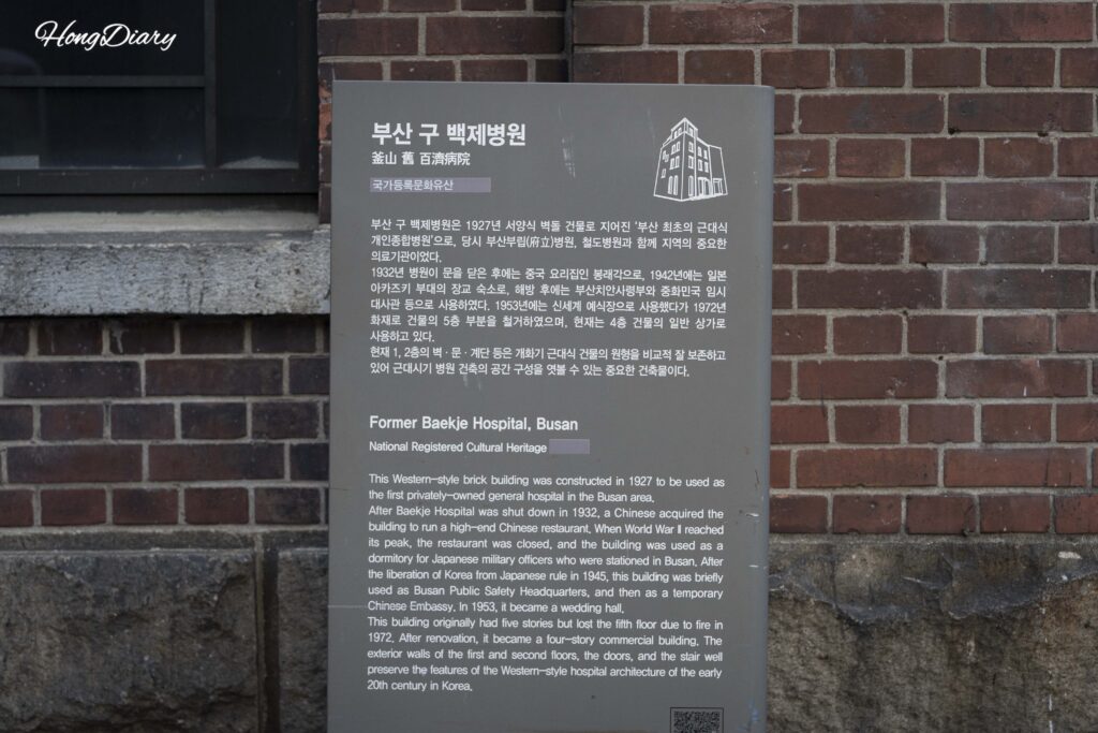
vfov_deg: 27.5
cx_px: 549
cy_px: 366
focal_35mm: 49
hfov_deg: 40.3
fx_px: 1495
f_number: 5.6
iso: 1600
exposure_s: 1/160
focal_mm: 49
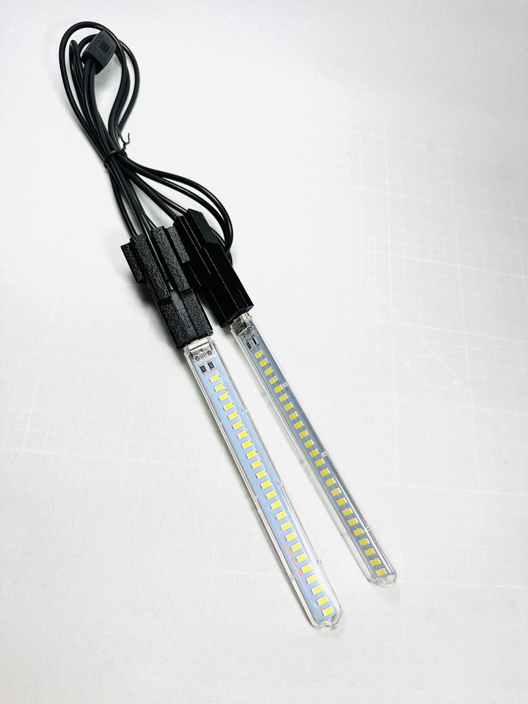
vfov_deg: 71.6
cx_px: 264
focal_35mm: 24
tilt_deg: -65.9
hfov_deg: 56.8
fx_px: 488
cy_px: 352
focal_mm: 6.86
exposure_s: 1/1374
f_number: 1.78
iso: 80
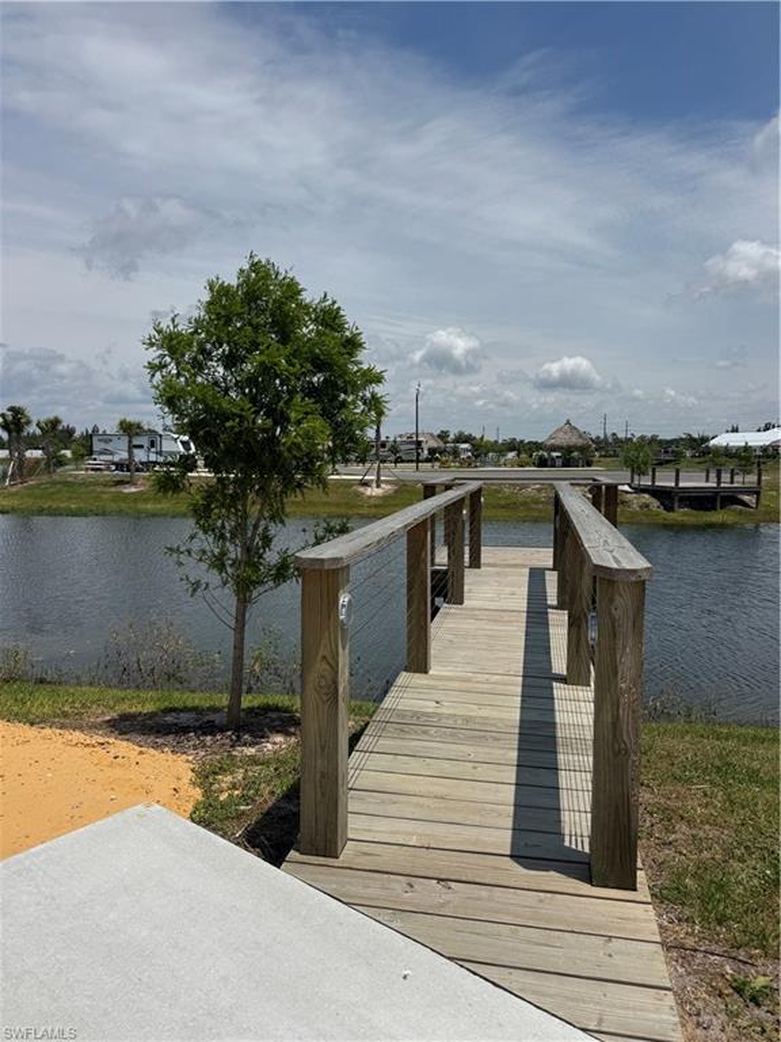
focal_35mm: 24
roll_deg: +1.2
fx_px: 722
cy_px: 521
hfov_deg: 56.8
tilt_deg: -6.2
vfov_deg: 71.6
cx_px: 390
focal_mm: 6.76
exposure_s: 1/12346
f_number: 1.78
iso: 80
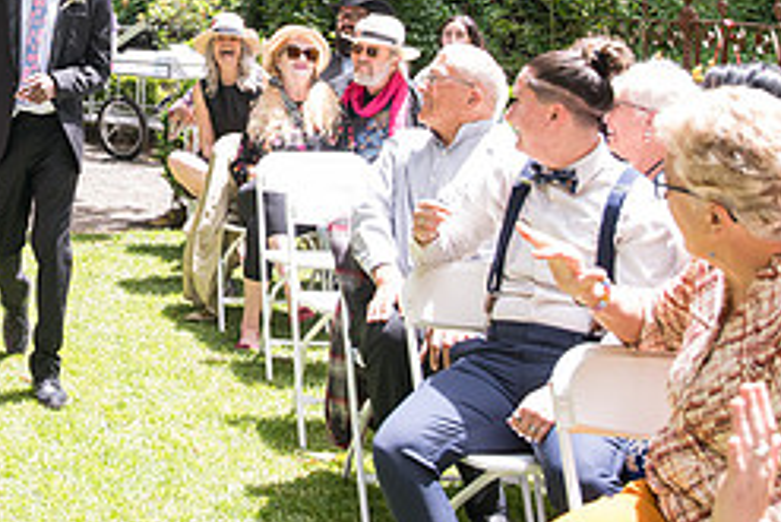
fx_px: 1628
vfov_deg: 17.6
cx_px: 13
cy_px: -43
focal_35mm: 75
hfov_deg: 25.7
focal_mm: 32
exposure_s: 1/400
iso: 640
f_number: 5.6
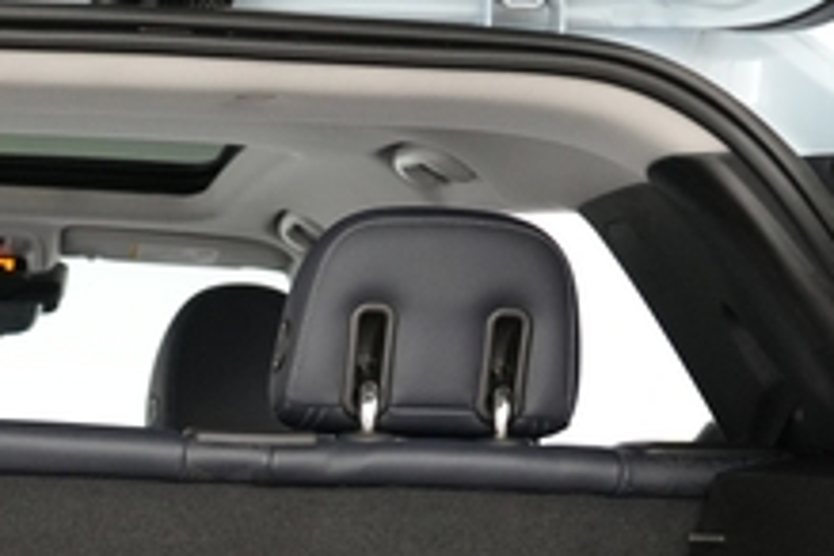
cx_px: -23
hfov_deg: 26.1
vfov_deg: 17.2
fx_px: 1691
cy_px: 781
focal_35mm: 73
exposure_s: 1/160
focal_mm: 25
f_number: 2.8
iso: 5000
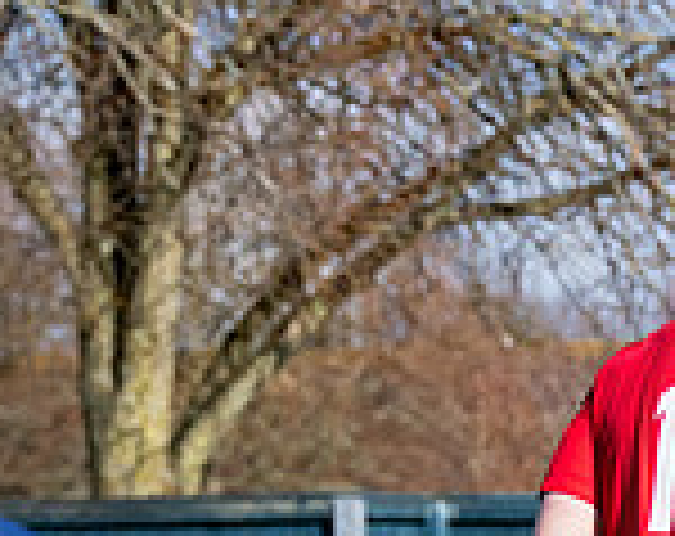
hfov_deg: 2.2
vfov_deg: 1.7
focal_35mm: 881
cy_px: 238
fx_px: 17543
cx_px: 2250
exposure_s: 1/5000
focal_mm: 92
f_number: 4.5
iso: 400
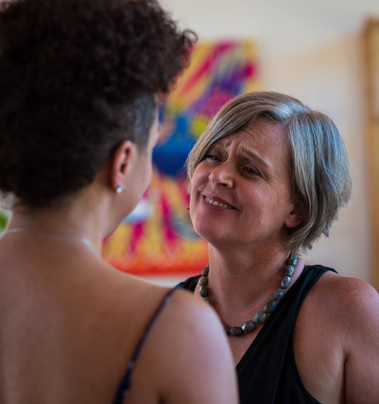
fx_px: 1489
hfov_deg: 14.5
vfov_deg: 15.4
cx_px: 193
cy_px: 193
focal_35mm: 116
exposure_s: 1/200
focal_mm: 85
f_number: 3.2
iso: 500
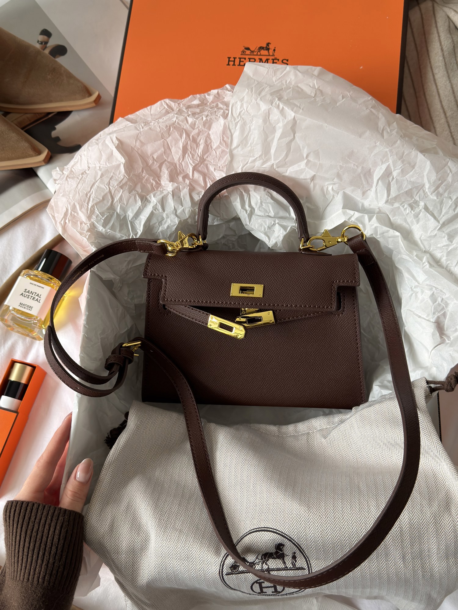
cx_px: 229
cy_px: 305
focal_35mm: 35
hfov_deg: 40.7
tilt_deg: -72.7
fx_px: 617
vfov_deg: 52.6
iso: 125
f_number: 1.78
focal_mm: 6.76
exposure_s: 1/60
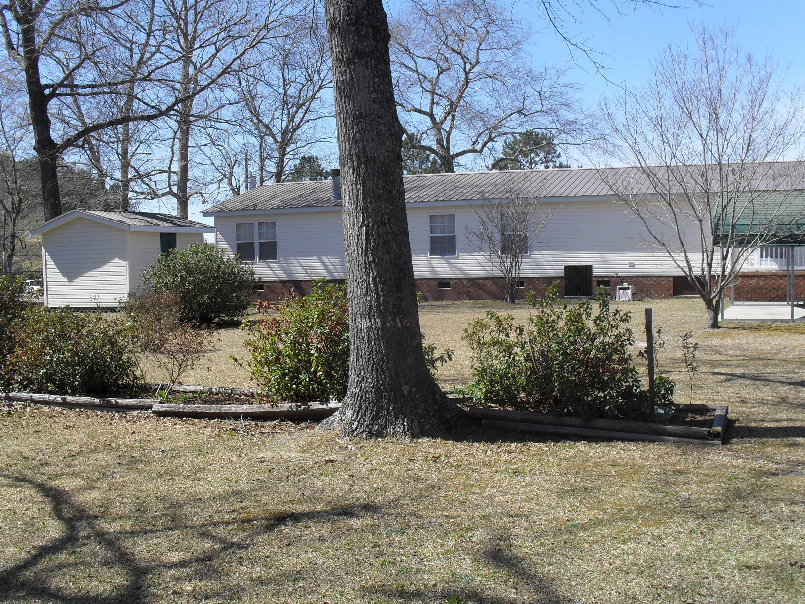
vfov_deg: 35.9
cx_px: 430
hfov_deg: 46.8
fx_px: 930
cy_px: 329
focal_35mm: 40
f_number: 8.4
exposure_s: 1/125
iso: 100
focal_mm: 6.3
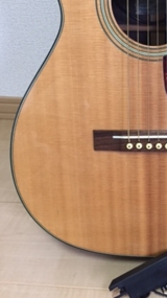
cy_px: 131
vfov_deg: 41.3
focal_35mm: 50
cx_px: 174
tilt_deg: -32.9
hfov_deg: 22.8
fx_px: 394
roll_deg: -0.2
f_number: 2.2
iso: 200
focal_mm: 4.15
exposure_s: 1/30
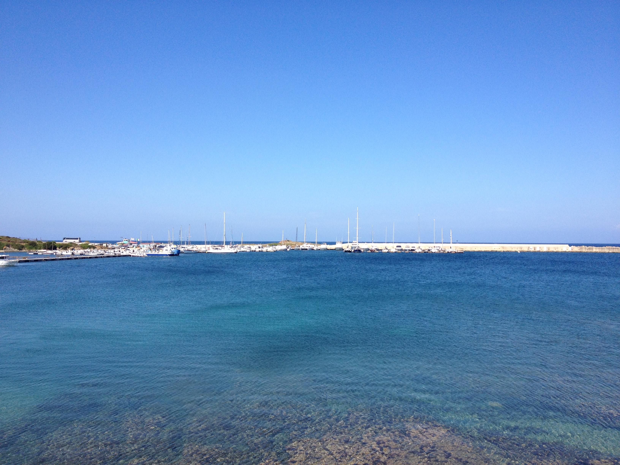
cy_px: 232
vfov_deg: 40.7
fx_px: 627
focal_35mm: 35
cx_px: 310
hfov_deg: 52.6
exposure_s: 1/1577
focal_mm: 4.28
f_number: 2.4
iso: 50
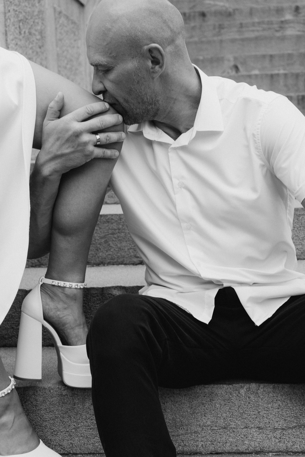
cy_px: 228
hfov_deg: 23.4
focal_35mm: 58
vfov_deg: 34.5
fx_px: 737
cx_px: 152
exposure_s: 1/400
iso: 400
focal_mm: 58
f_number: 7.1
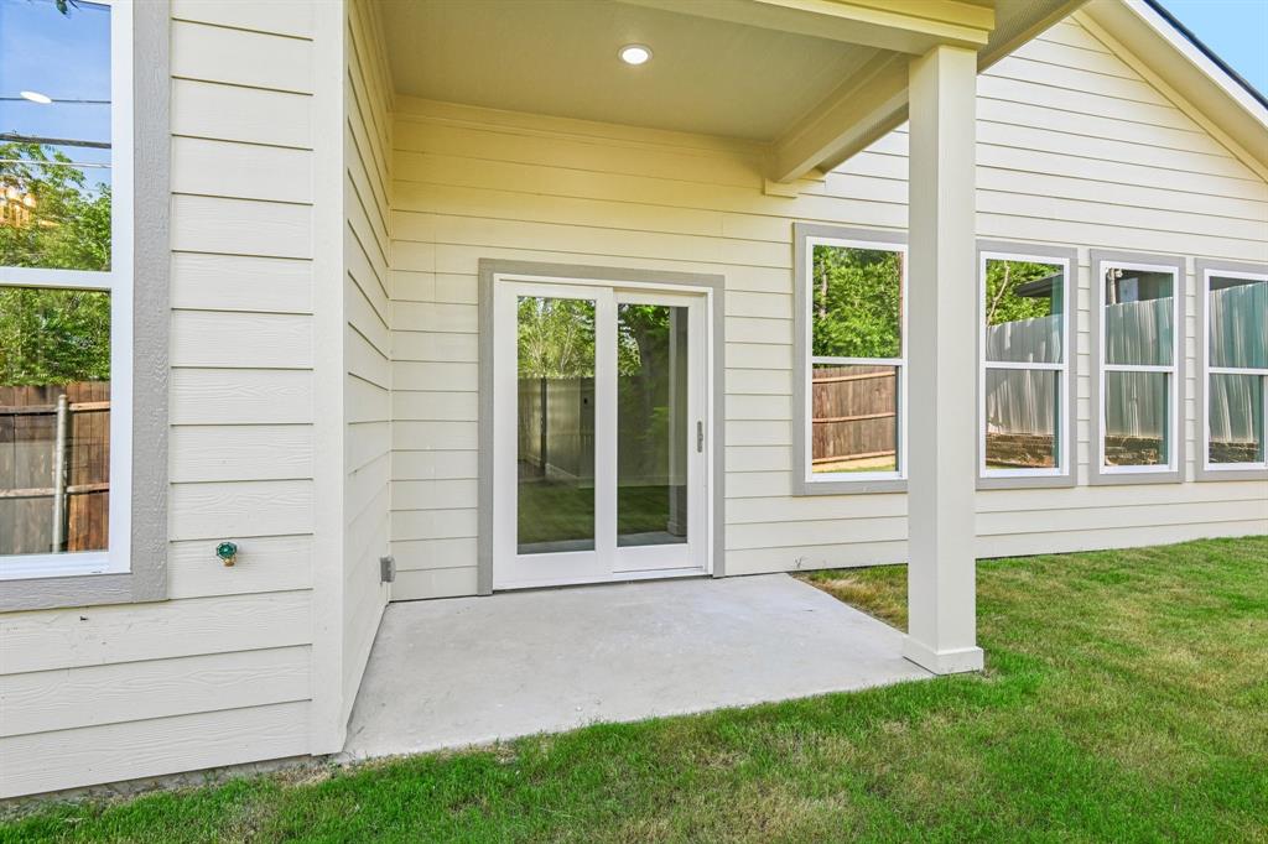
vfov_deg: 64.5
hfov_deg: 86.9
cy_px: 422
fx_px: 669
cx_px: 634
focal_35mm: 19
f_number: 8
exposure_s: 1/125
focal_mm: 19
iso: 400
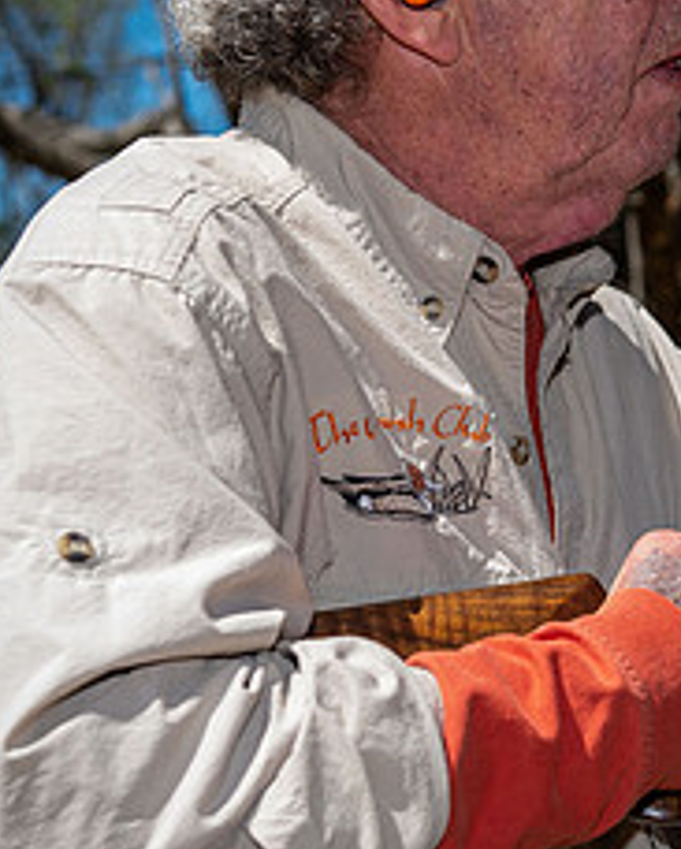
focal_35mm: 131
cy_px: 384
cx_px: 703
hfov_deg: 11.7
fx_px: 3294
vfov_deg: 14.7
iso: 50
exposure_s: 1/250
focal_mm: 55
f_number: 5.6
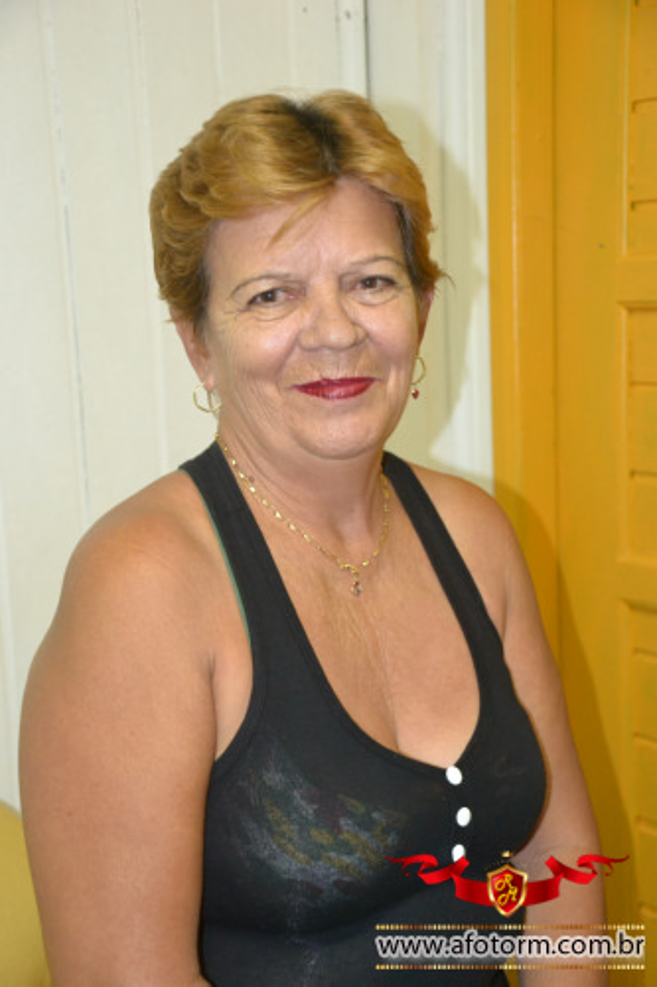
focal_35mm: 57
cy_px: 494
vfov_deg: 35.1
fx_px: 1561
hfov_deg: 23.8
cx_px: 328
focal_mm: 38
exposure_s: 1/60
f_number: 4.5
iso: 2500
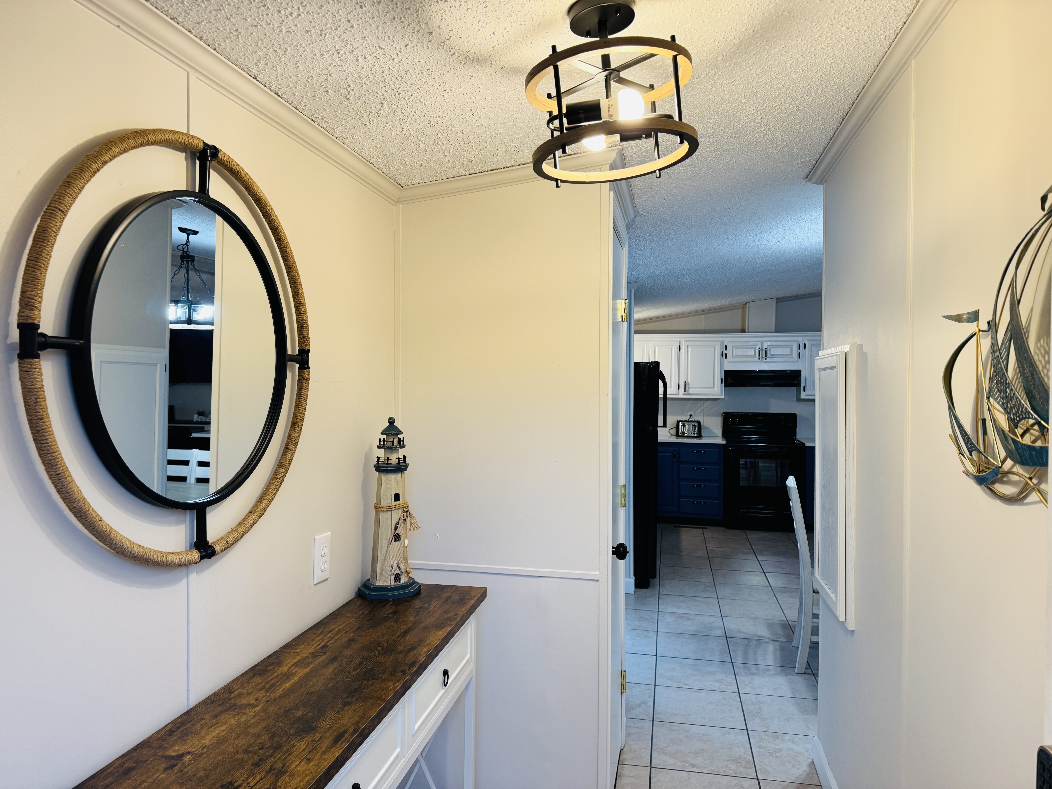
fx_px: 729
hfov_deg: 71.6
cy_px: 394
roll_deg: -0.3
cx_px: 526
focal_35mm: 24
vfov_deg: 56.8
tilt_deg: -1.2
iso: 200
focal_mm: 6.76
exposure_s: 1/120
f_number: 1.78
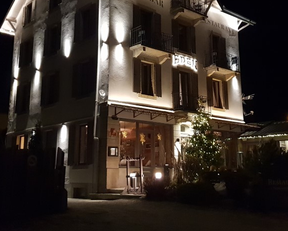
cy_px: 81
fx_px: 384
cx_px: 150
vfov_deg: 33.2
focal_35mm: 45
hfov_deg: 41.1
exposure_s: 1/33
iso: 640
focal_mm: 4.3
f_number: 1.5
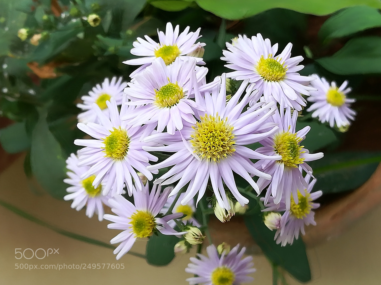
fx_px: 583
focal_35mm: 53
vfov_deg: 27.5
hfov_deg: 36.2
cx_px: 190
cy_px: 142
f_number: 2.2
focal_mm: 3.83
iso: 50
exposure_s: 1/129
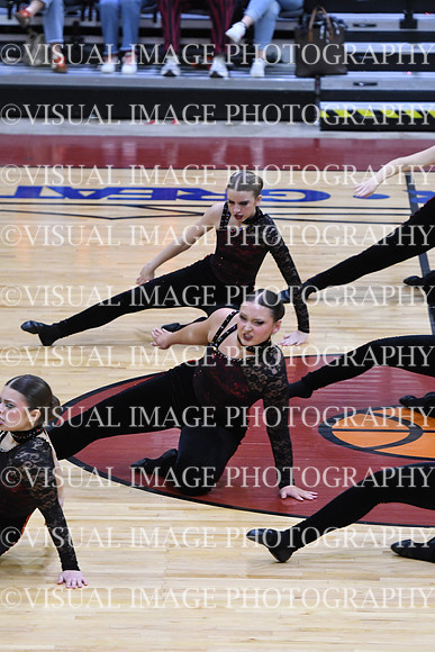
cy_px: 326
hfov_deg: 5.9
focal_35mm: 232
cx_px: 218
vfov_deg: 8.9
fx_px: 4202
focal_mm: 155
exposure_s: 1/400
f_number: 2.8
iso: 3200
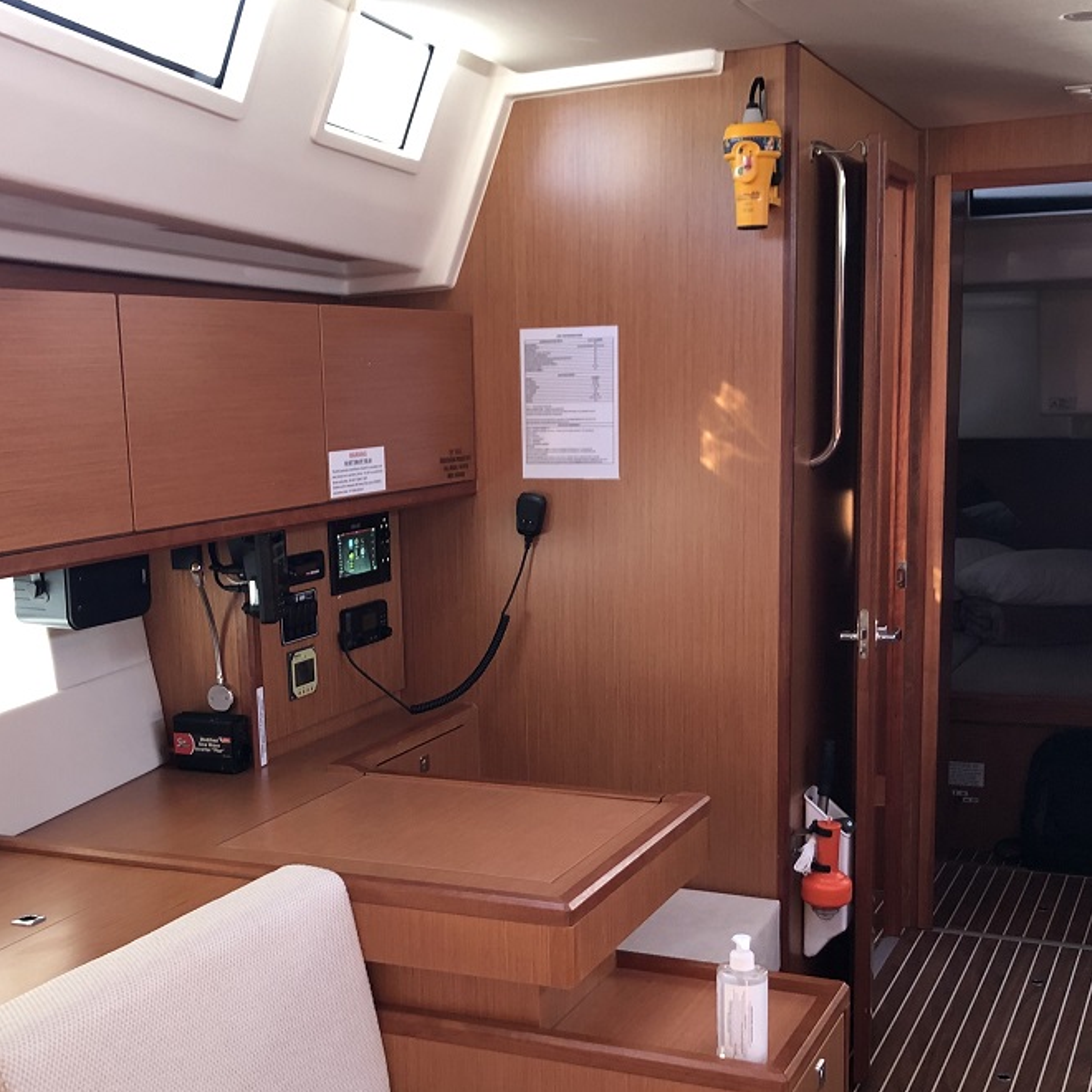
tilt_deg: -10.3
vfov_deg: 37.2
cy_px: 705
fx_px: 1606
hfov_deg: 37.5
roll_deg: +2.4
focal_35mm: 45
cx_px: 500
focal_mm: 4
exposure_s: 1/20
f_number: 1.8
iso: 40
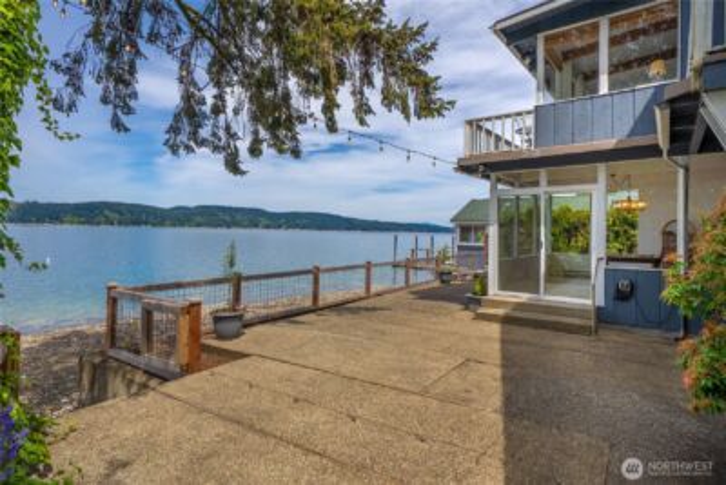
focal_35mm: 18
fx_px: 363
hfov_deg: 90.0
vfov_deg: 67.4
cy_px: 242
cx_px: 363
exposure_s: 1/250
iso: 80
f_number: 7.1
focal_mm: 18
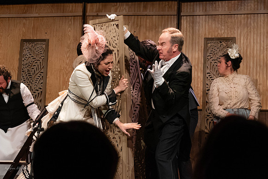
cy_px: 88
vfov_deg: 17.2
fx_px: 592
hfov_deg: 25.5
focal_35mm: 79
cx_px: 153
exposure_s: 1/400
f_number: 5
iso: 4000
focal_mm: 69
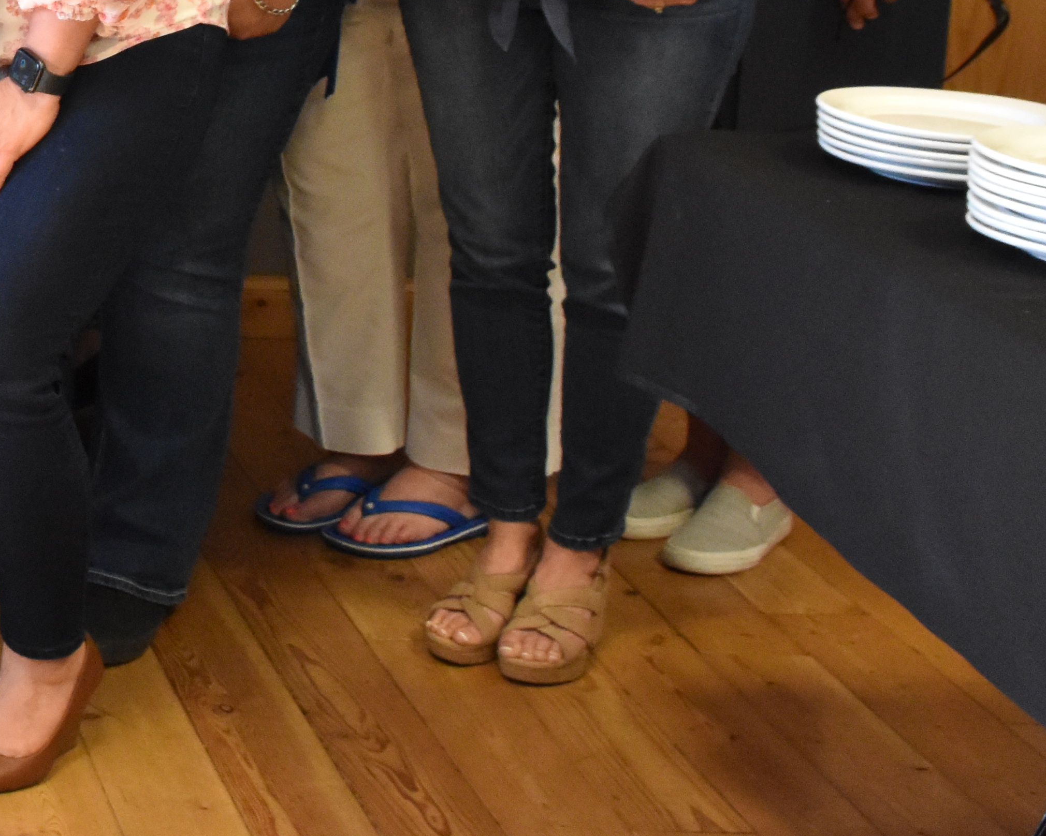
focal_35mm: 92
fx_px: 2848
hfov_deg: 18.7
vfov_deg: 16.0
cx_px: -464
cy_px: -188
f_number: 9
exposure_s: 1/60
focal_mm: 22
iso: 3200
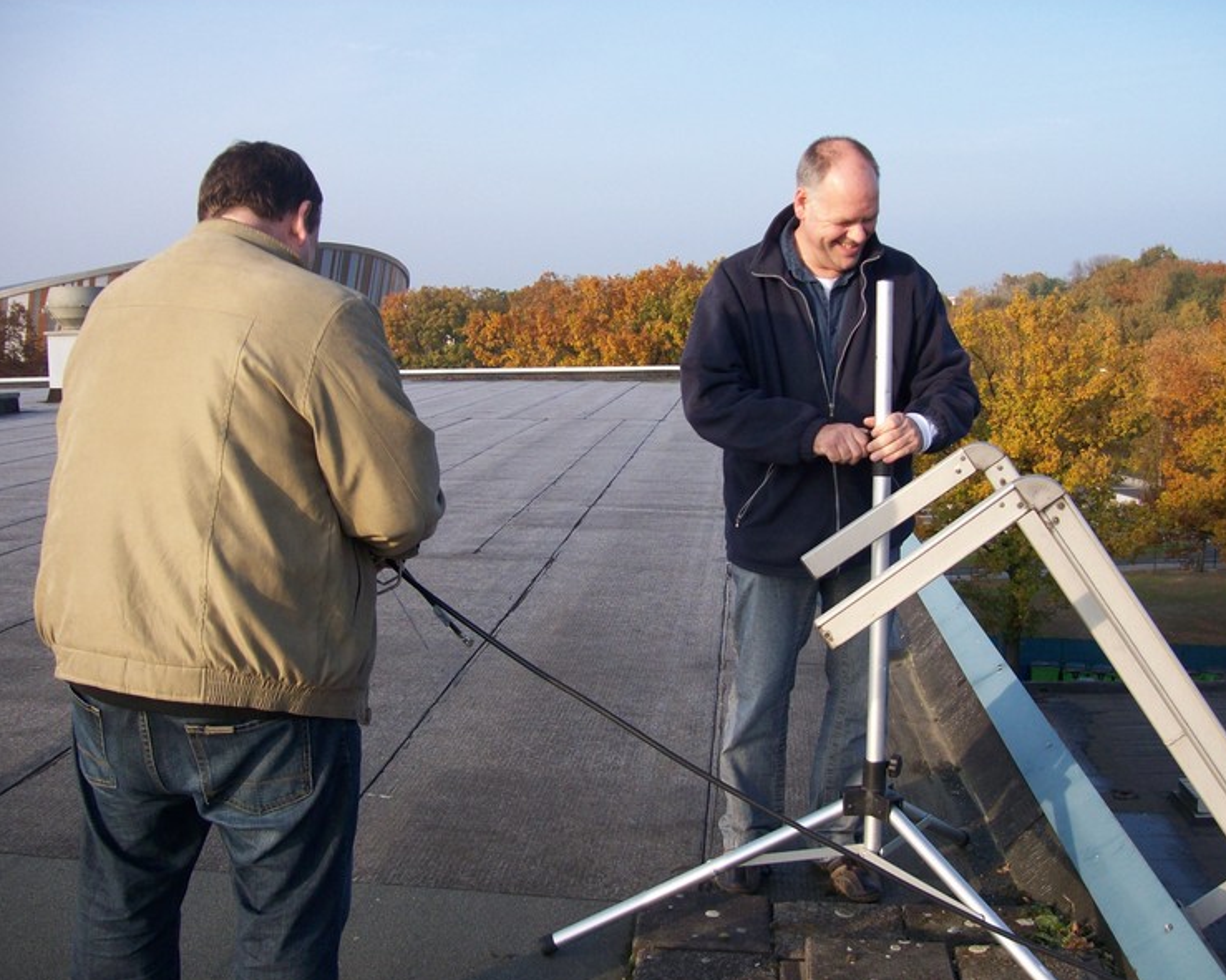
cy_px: 492
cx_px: 634
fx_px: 1379
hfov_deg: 47.9
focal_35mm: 38
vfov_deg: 39.1
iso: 80
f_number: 2.7
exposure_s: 1/522
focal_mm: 6
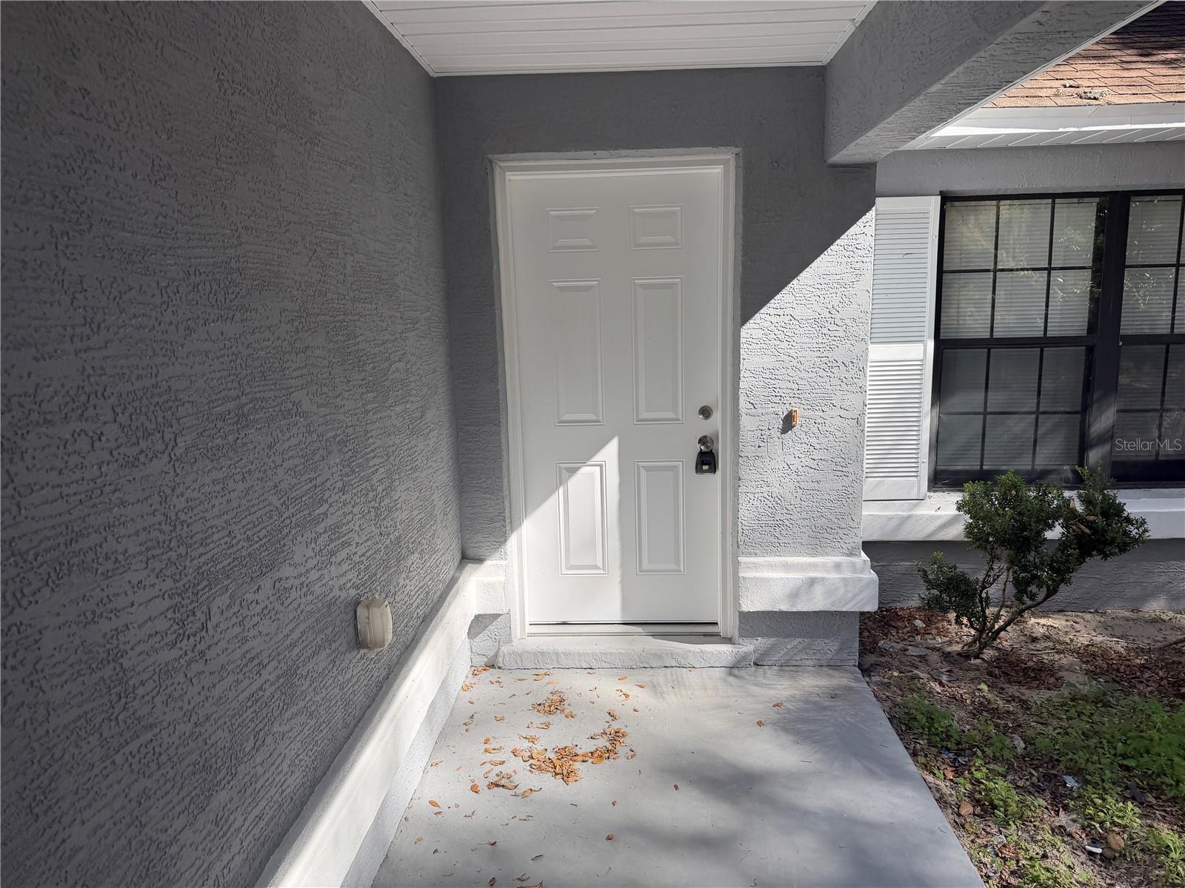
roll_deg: +3.8
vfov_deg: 56.8
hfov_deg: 71.6
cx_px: 592
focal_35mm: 24
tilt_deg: -5.5
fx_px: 822
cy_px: 444
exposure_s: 1/1410
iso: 100
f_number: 1.78
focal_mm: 6.76
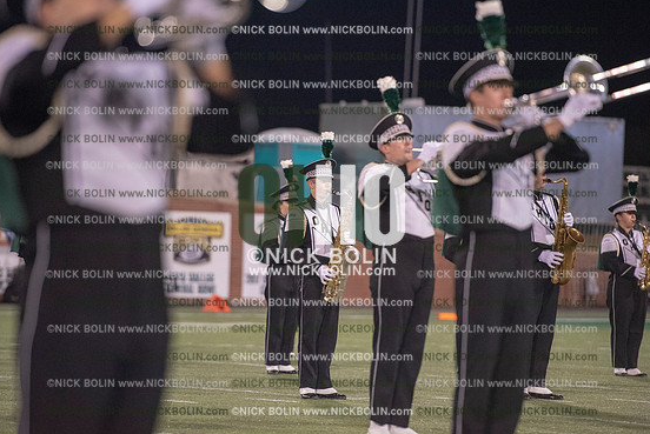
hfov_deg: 9.8
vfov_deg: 6.6
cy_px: 221
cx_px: 321
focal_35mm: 210
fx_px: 3795
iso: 5000
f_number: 3.2
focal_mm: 200
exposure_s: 1/1250
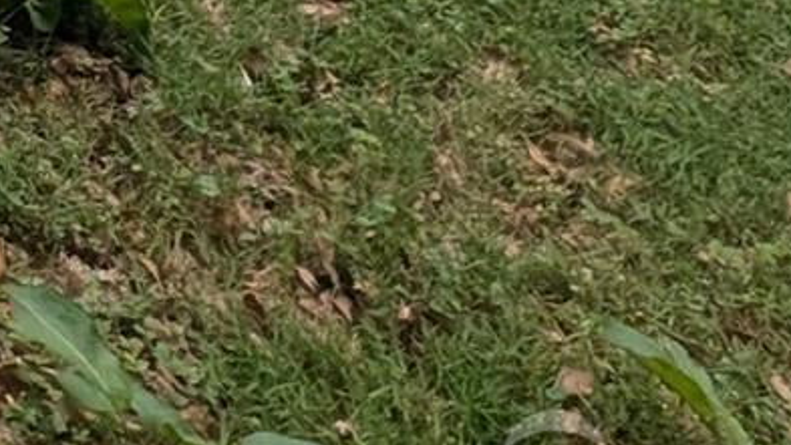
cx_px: -574
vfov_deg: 11.1
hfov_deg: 21.8
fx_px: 1426
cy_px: -890
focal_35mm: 68
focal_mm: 2.23
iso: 41
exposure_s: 1/2242
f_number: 1.95
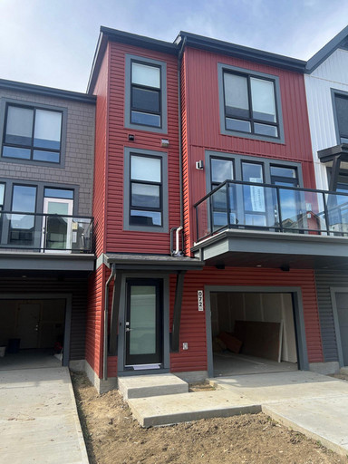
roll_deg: +0.9
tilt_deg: +14.3
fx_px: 349
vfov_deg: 67.3
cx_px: 174
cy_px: 232
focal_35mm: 26
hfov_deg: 53.1
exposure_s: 1/991
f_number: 1.5
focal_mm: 5.7
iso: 50
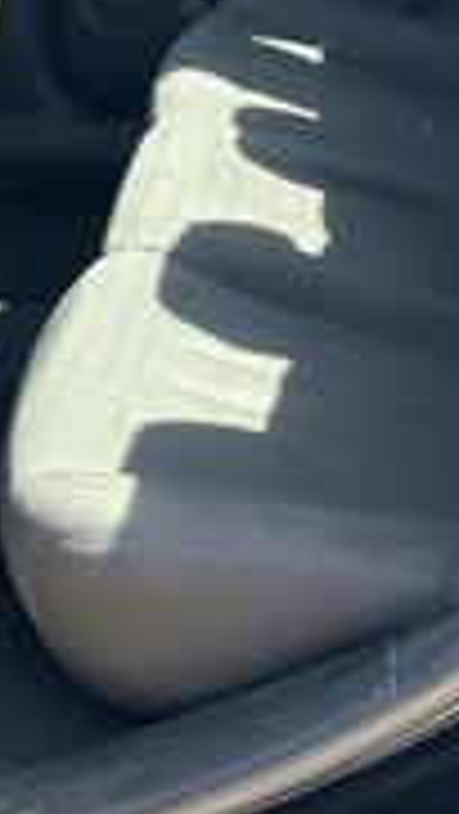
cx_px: 432
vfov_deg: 30.1
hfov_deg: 17.0
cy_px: 495
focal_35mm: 70
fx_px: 1512
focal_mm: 3
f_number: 1.8
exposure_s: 1/122
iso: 50
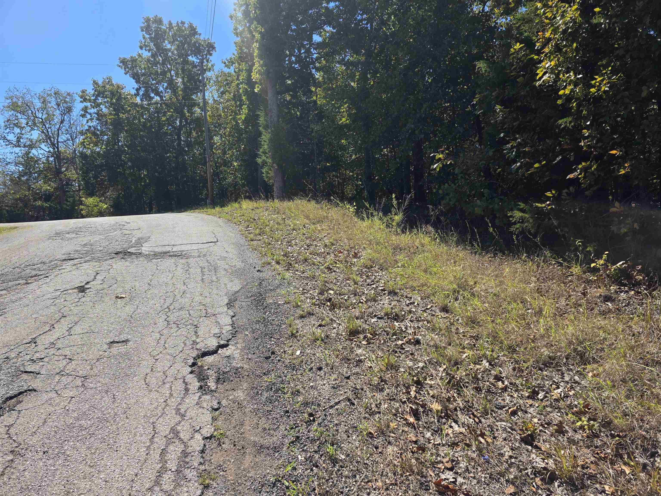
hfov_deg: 73.9
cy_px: 248
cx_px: 330
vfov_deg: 58.9
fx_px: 439
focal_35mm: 23
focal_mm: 6.3
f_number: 1.7
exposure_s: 1/3001
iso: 80
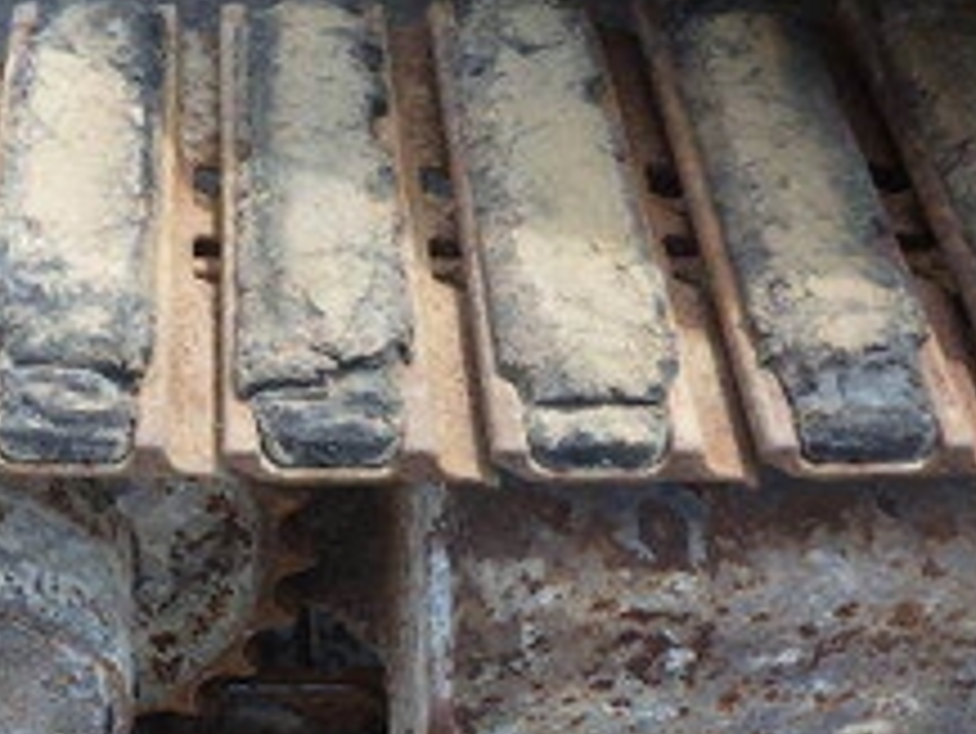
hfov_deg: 30.5
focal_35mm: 62
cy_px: 477
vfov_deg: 23.6
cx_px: 207
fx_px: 1749
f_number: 4.2
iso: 125
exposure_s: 1/320
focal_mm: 5
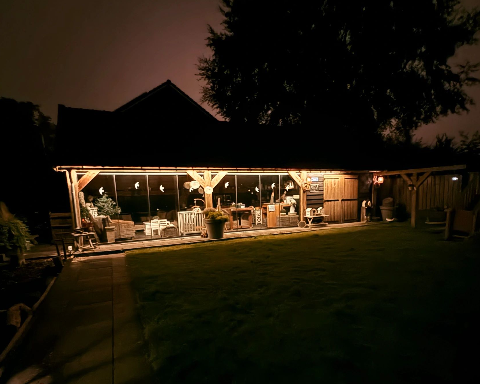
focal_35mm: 21
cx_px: 255
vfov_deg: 64.8
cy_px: 234
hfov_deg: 77.5
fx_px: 298
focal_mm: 2.22
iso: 2500
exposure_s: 1/2
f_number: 2.2
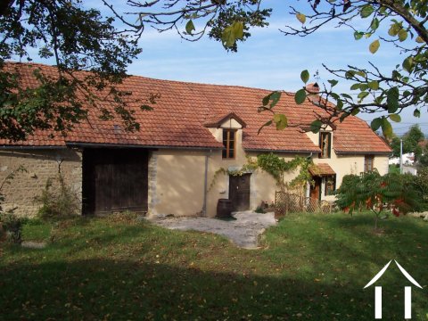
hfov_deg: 50.1
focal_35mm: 37
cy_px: 160
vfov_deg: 38.7
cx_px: 214
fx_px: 457
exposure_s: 1/350
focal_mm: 5.6
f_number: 5.6
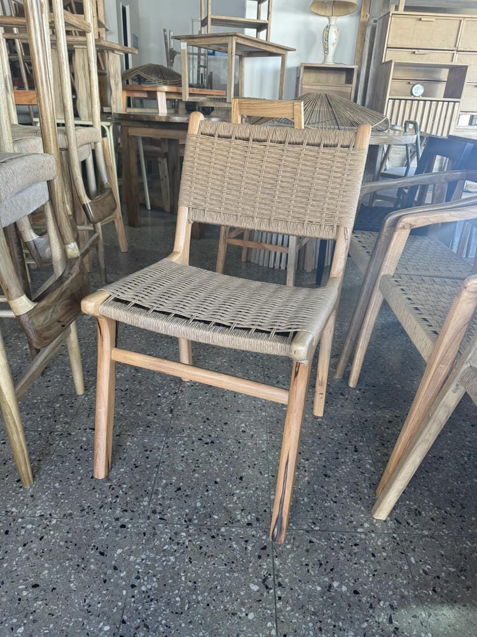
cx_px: 238
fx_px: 441
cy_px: 318
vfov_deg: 71.6
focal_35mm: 24
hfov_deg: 56.8
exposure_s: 1/90
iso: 200
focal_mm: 6.76
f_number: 1.78
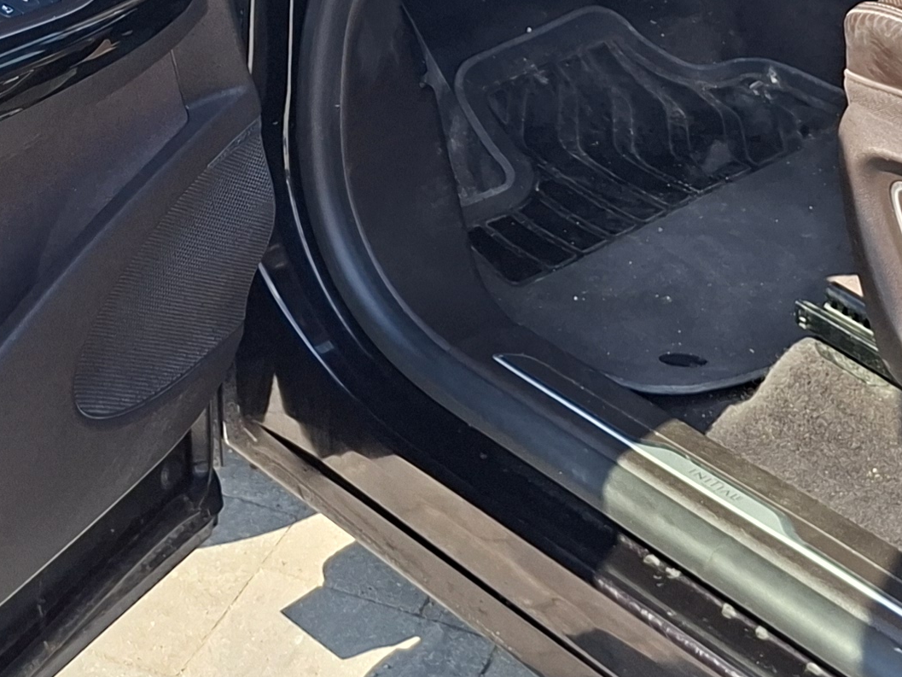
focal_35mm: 87
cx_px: 358
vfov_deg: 16.2
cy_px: -155
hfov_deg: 22.5
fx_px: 2267
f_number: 1.8
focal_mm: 5.54
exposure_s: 1/669
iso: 50
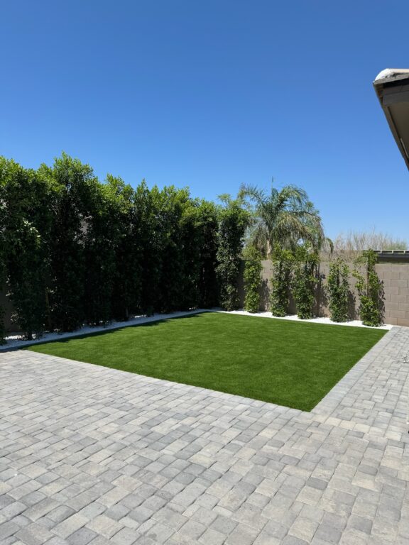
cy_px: 272
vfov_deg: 71.6
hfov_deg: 56.8
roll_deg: -1.2
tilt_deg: -1.8
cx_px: 204
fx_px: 378
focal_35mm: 24
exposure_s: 1/5348
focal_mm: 6.76
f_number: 1.78
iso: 80
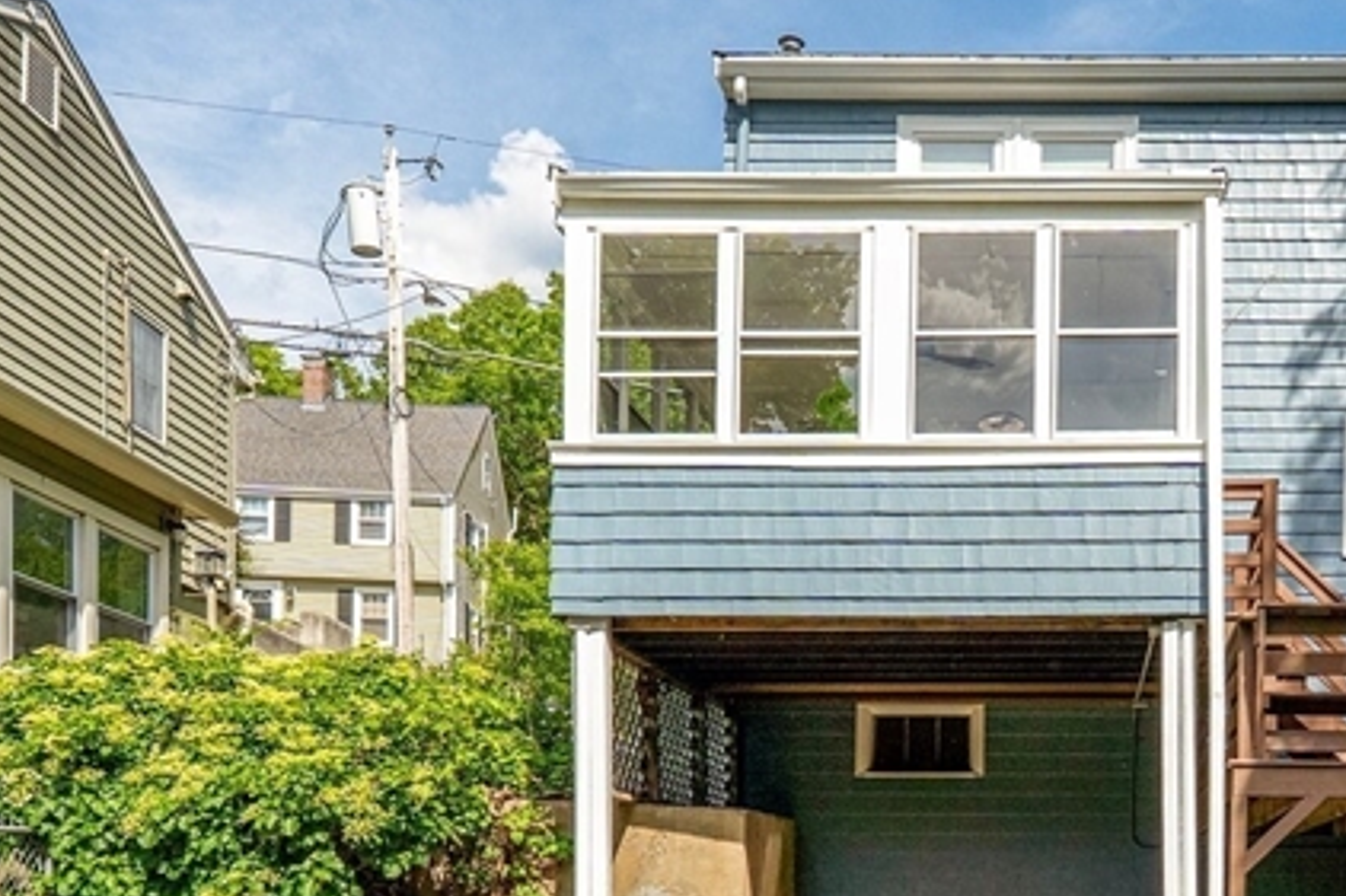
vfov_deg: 38.2
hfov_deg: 50.3
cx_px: 1180
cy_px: 633
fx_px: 1271
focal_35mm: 34
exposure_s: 1/1500
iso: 800
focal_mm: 14
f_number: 8
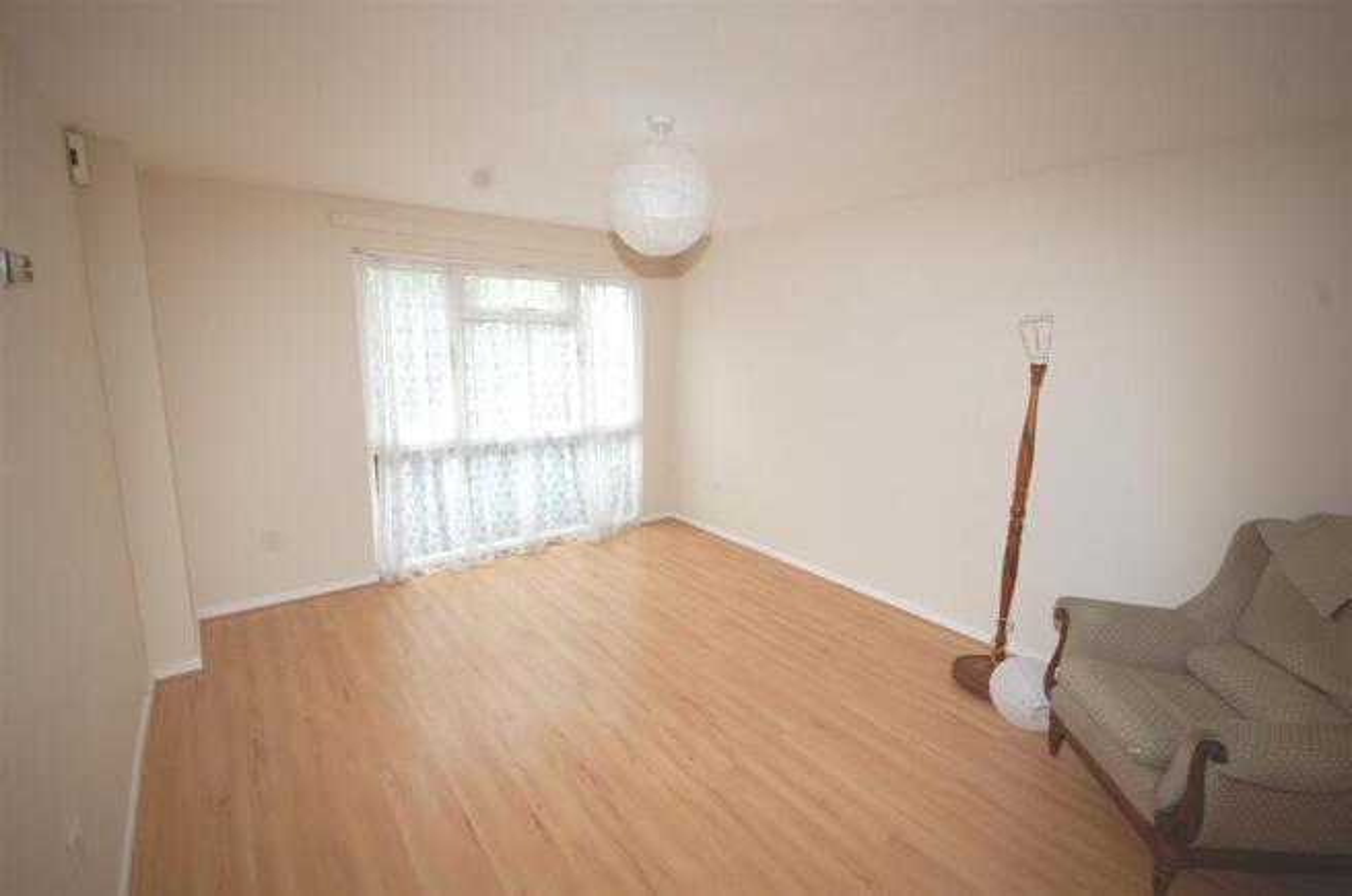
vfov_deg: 77.1
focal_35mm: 15
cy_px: 448
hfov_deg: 100.5
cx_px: 676
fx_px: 562
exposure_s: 1/125
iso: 400
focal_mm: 10
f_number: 5.6
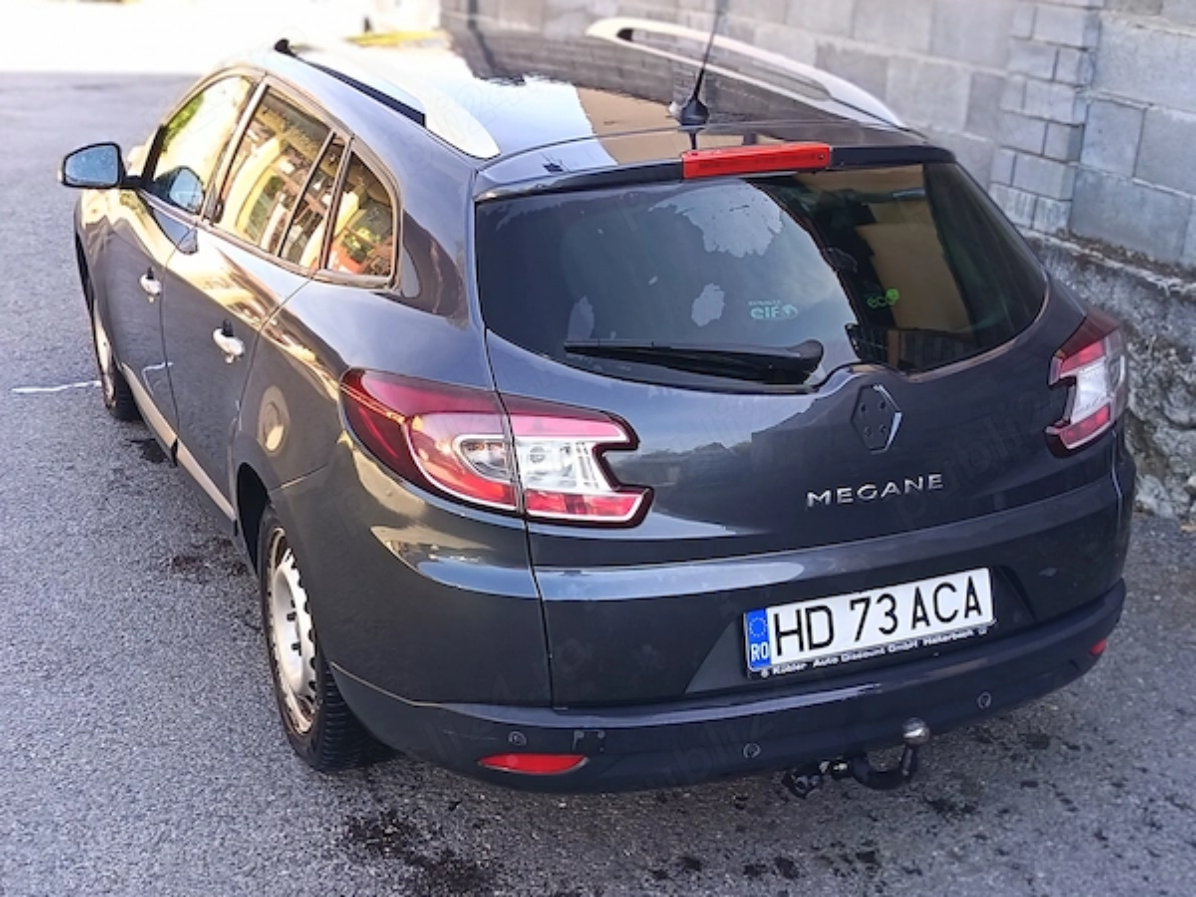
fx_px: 1658
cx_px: 598
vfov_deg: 30.3
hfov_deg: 39.7
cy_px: 448
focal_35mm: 48
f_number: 4
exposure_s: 1/100
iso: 321
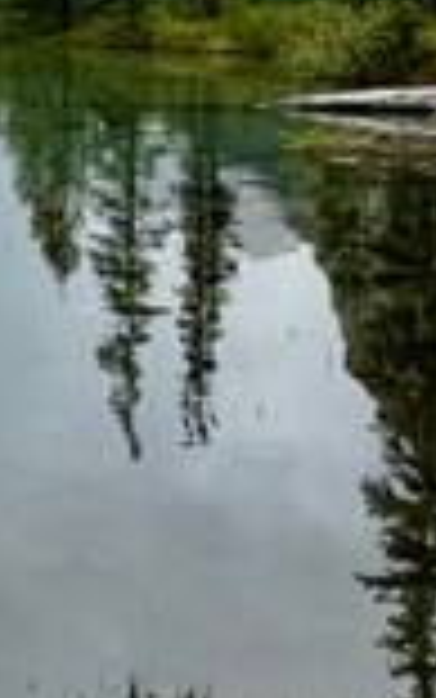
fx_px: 1501
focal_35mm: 79
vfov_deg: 25.0
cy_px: 18
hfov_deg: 13.4
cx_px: -512
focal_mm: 6.76
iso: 80
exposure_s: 1/2611
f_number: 1.78
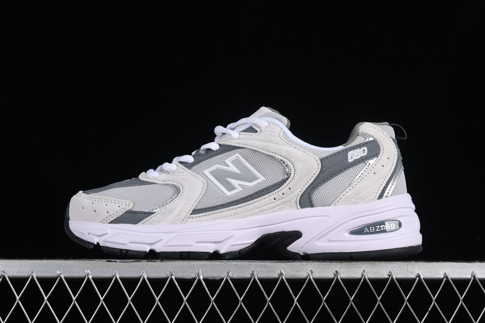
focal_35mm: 75
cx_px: 242
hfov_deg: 27.0
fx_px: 1010
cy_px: 162
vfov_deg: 18.2
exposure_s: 1/80
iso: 160
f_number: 8
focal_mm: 50
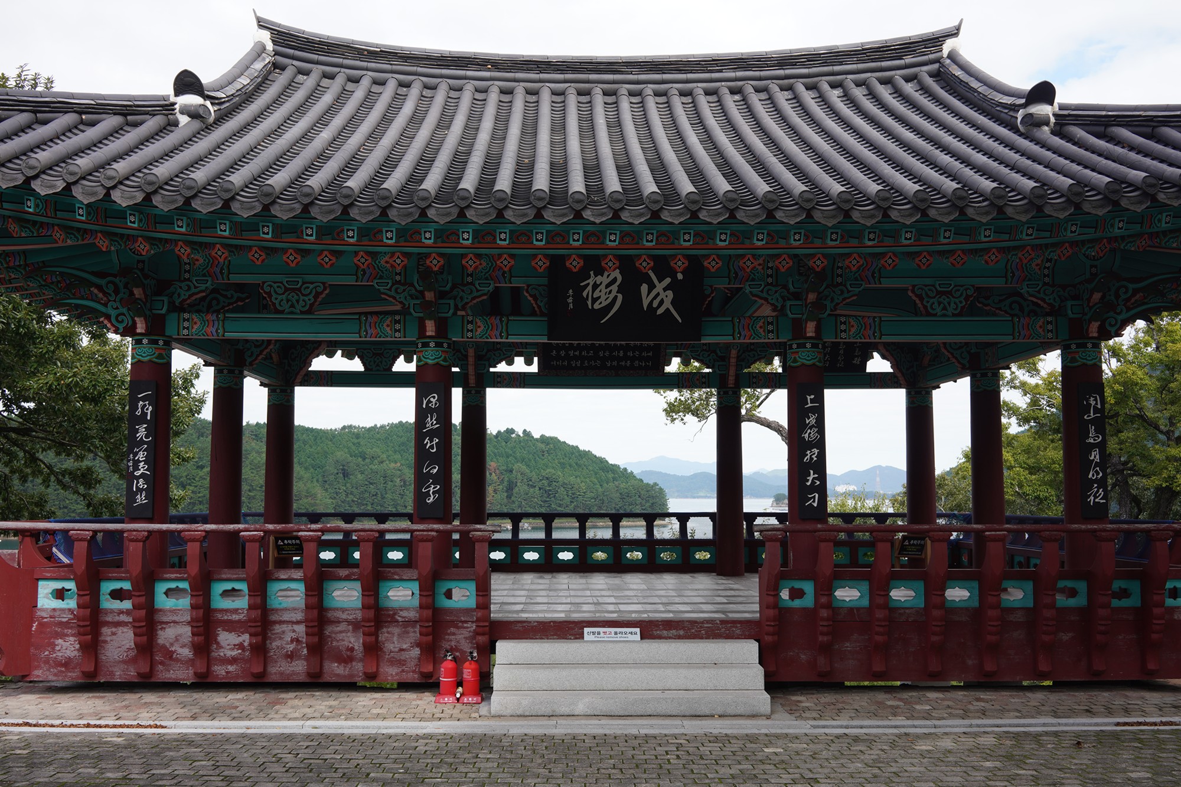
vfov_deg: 37.9
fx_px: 1148
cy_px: 394
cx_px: 590
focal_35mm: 35
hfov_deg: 54.4
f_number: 10
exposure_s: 1/100
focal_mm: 35
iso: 200
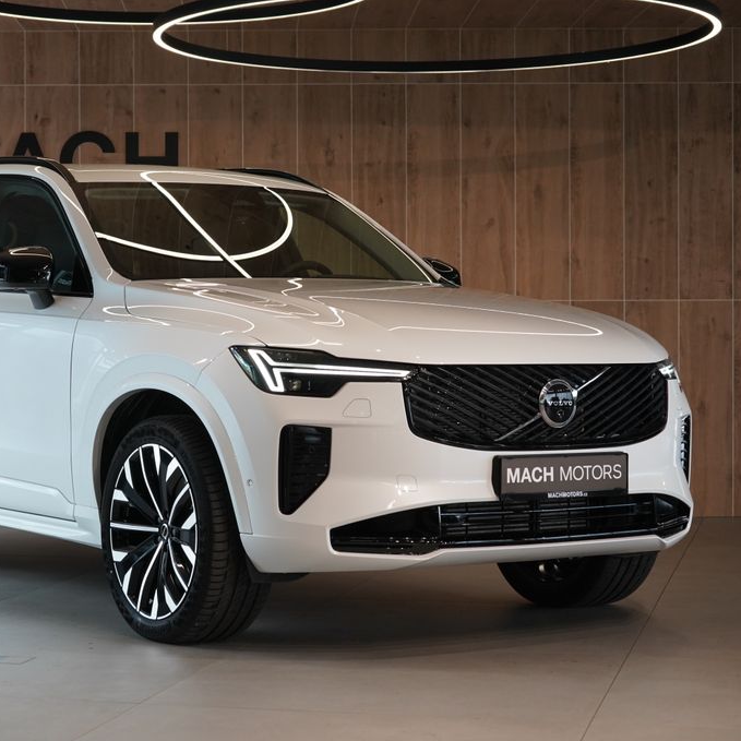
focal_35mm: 82
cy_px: 372
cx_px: 237
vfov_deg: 21.1
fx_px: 1986
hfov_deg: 21.0
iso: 1600
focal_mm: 64
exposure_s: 1/160
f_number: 5.6
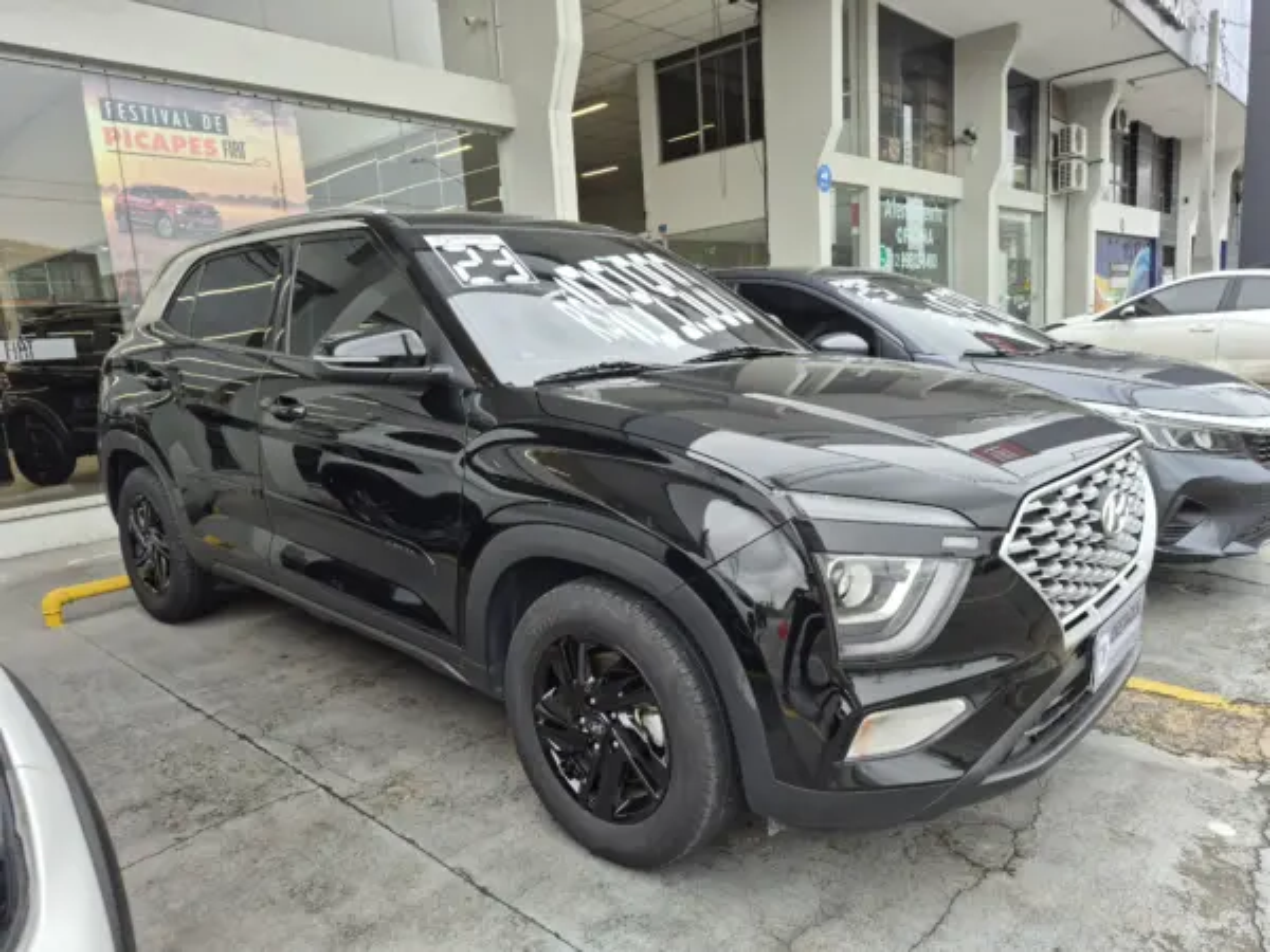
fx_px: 844
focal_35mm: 23
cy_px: 476
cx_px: 635
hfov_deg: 73.9
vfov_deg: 58.9
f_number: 1.8
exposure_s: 1/120
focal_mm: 5.4
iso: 32
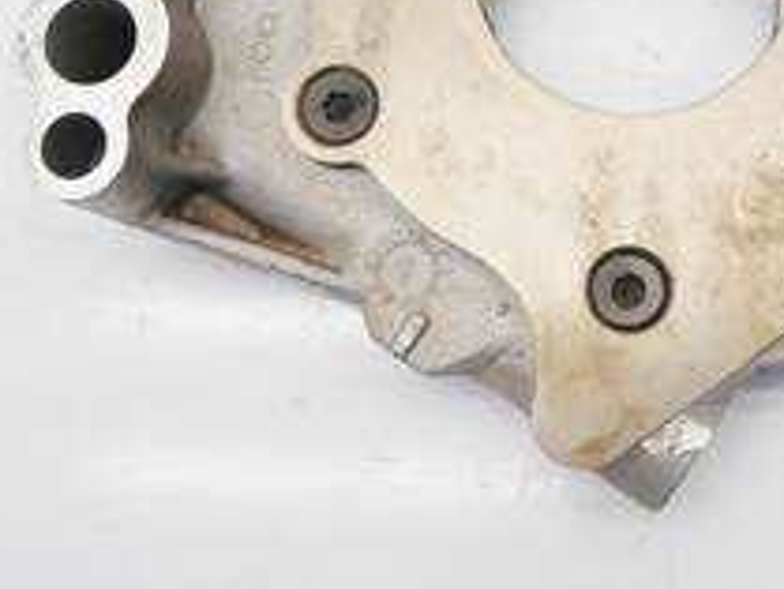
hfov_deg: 33.9
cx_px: 630
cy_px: 83
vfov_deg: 25.9
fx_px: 1246
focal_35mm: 55
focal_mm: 12
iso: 200
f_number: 4
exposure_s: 1/125
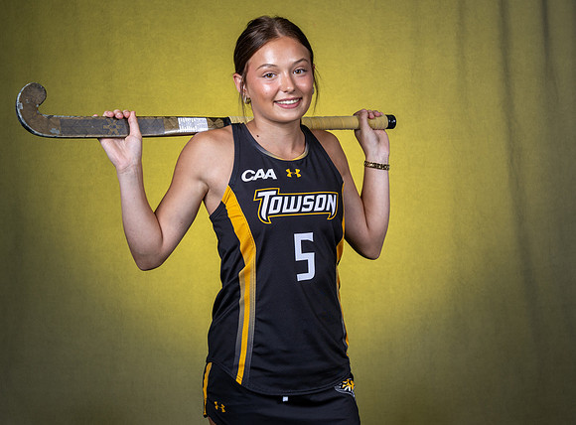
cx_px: 305
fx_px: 1165
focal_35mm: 70
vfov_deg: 20.7
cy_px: 226
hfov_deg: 27.8
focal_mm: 54
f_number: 7.1
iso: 100
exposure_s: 1/125
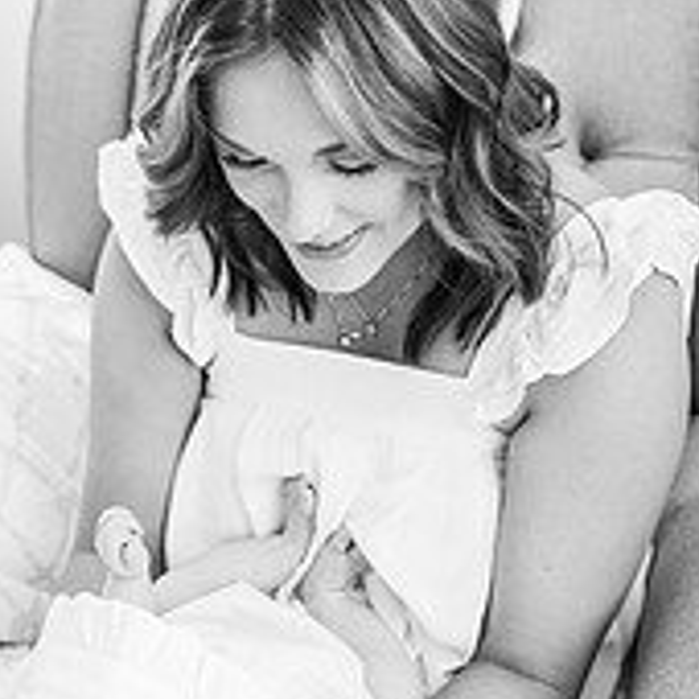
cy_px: 308
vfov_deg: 31.6
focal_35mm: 54
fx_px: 1234
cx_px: 234
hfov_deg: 31.4
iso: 1600
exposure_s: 1/200
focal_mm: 24
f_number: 2.8
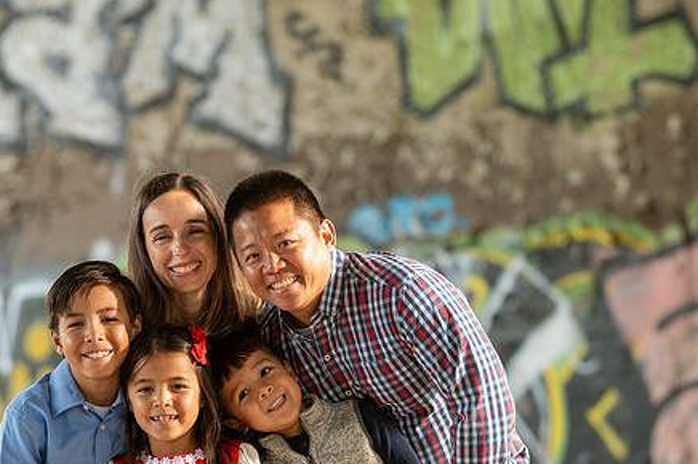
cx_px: 301
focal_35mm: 221
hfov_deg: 9.3
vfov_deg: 6.2
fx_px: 4282
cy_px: 265
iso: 400
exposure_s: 1/100
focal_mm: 160
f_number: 3.5
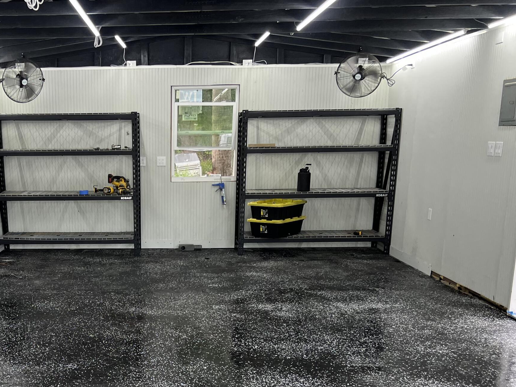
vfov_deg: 31.3
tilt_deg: -16.0
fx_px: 671
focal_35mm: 45
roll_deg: +1.1
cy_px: 315
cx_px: 144
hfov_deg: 41.1
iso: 64
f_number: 1.5
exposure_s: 1/120
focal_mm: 5.7
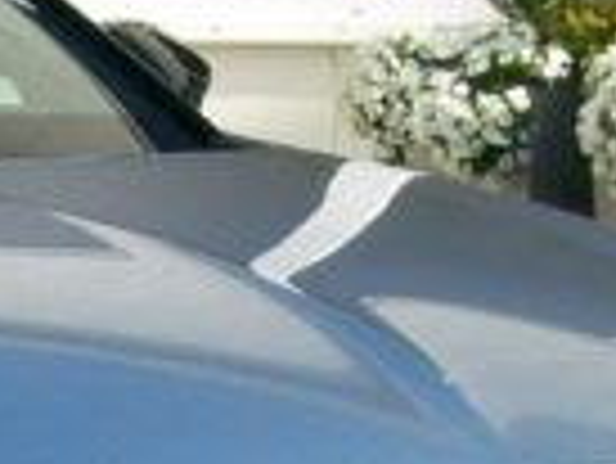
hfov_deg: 9.5
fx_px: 3598
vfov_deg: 7.2
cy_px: 689
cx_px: -306
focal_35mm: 202
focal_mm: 6
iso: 80
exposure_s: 1/263
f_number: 4.8
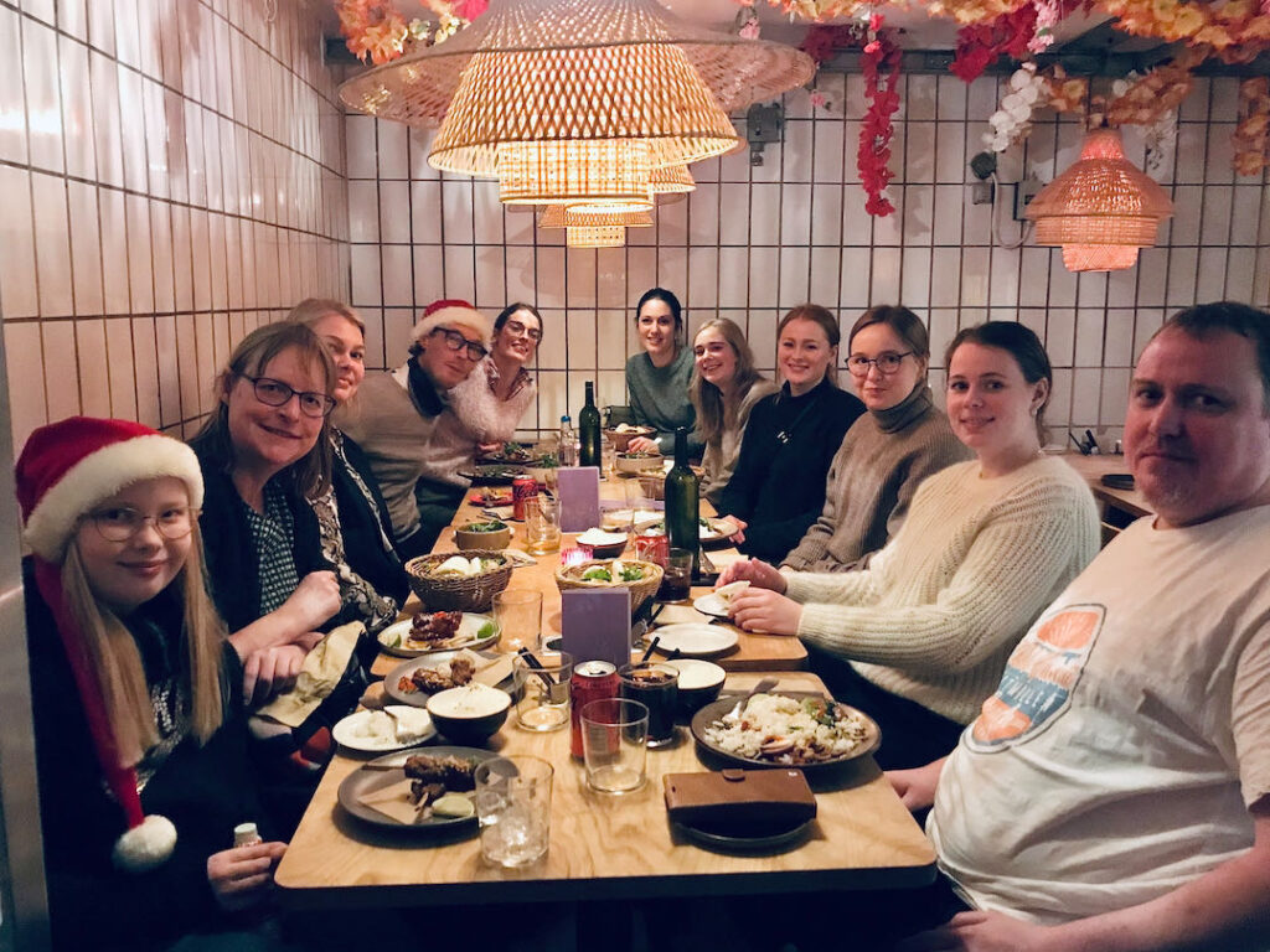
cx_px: 635
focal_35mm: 28
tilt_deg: -8.5
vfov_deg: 49.7
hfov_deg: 63.4
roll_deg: +2.4
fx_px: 1027
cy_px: 476
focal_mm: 3.99
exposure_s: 1/4
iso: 160
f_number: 1.8
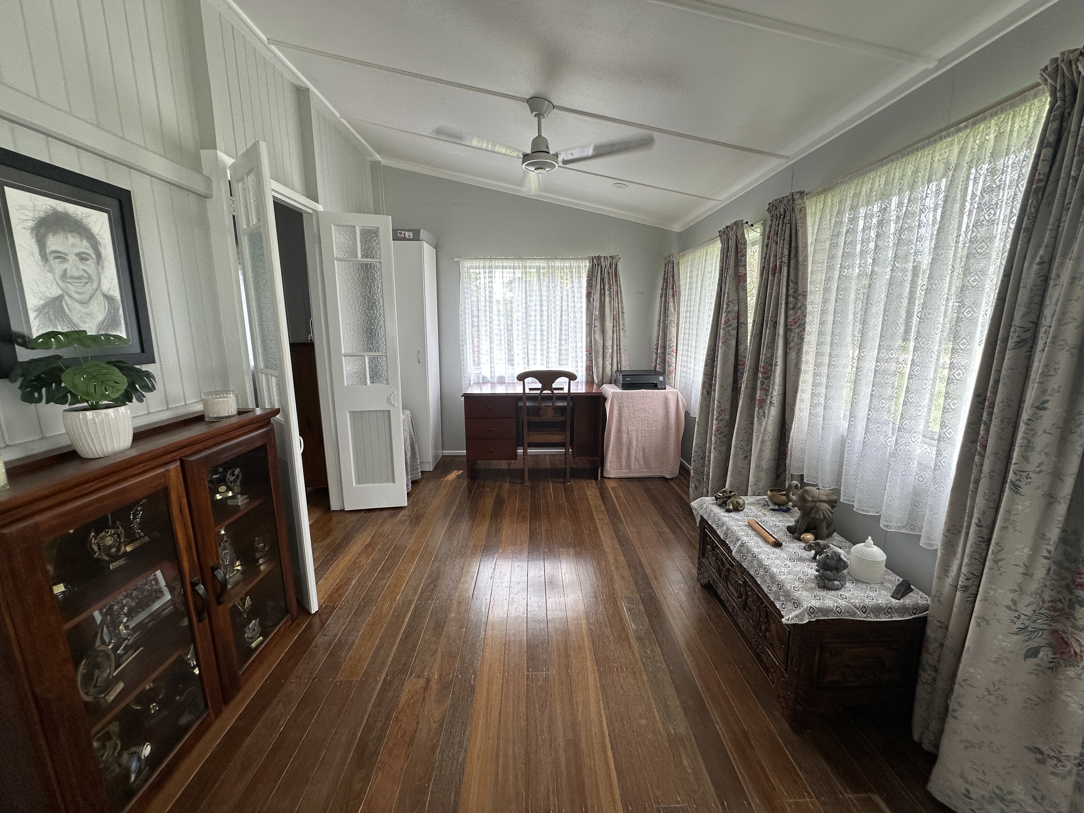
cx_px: 542
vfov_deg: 85.7
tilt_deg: -10.6
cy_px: 406
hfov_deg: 102.1
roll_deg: +0.3
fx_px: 438
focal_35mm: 14
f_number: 2.2
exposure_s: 1/99
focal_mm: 2.22
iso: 100
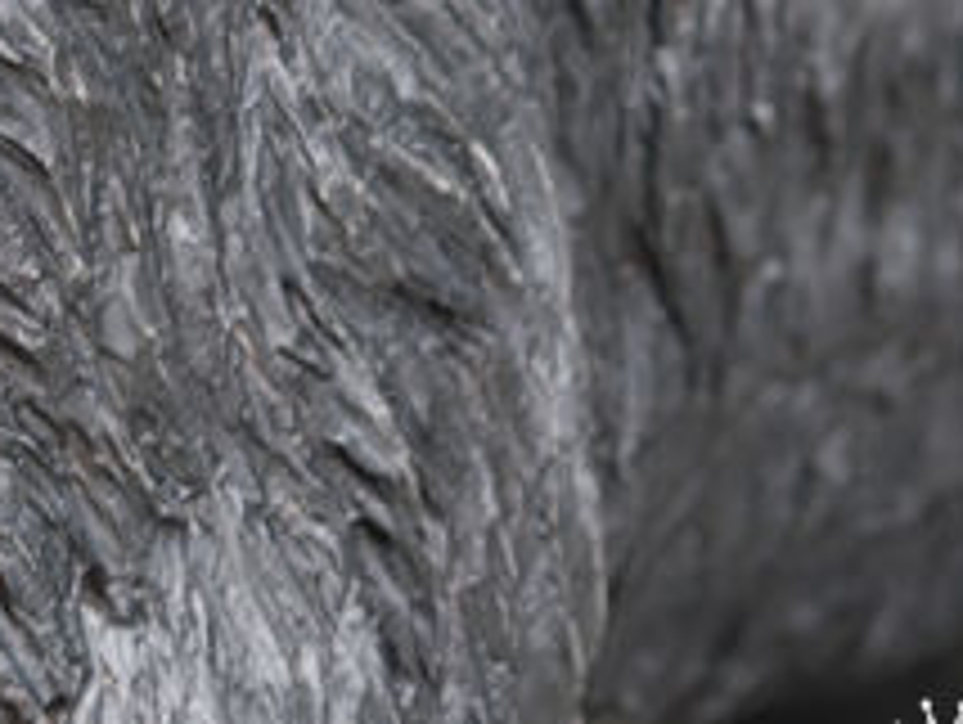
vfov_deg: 4.5
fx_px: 9107
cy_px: -436
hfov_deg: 6.0
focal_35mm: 327
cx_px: -36
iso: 400
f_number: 1.4
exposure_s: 1/100
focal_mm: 16.53
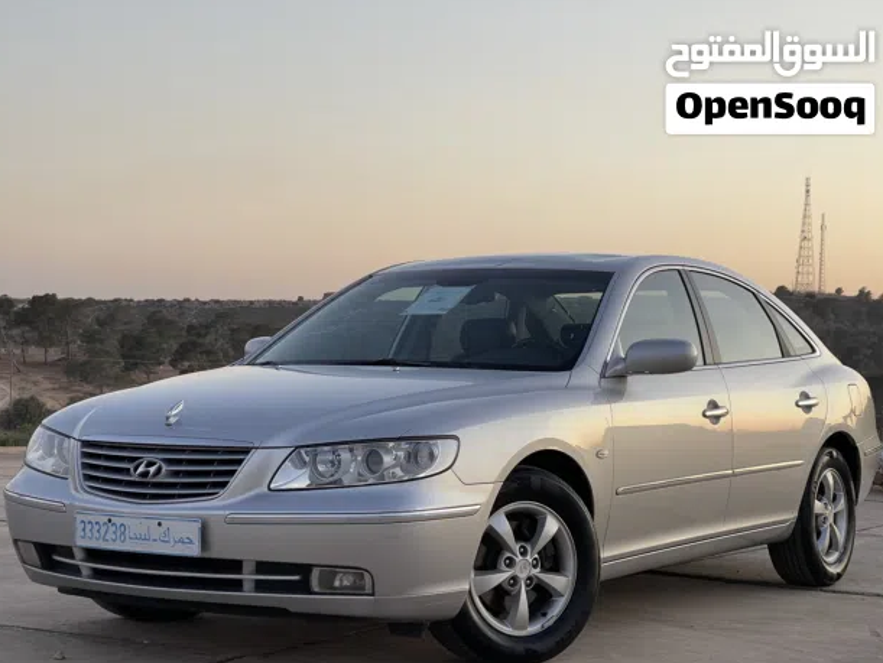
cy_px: 342
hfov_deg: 29.0
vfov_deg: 22.0
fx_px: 1710
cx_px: 448
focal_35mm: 67
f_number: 2.2
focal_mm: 7.5
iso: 80
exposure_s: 1/99
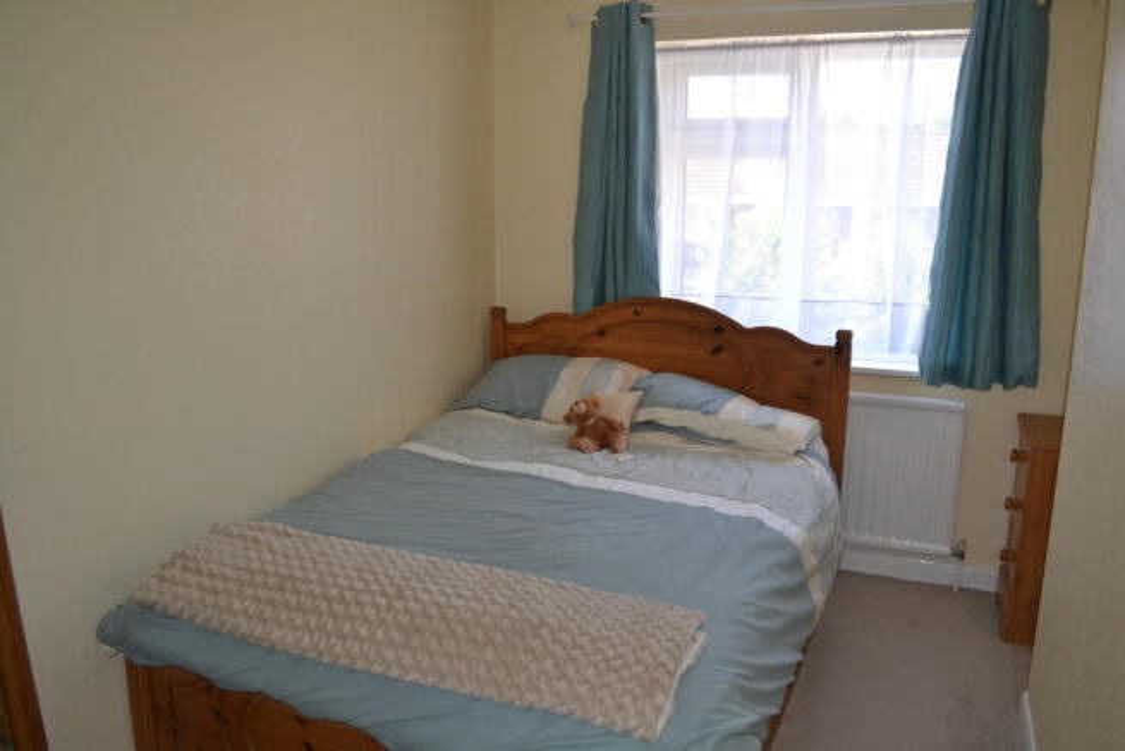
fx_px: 844
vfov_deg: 48.0
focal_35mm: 27
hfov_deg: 67.4
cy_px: 376
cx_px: 562
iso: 280
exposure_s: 1/125
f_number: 4
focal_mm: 18
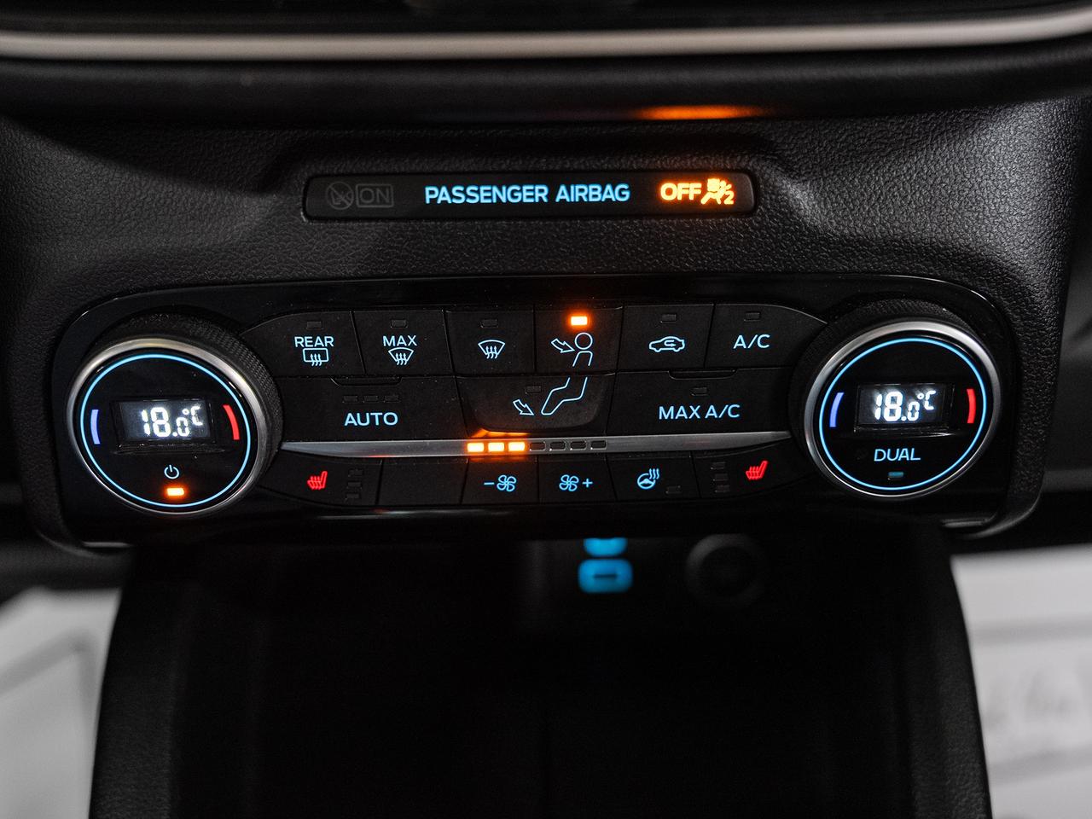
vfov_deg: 41.3
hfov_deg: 53.3
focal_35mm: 34
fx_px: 1087
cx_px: 546
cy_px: 410
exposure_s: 1/30
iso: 1250
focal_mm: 30.8
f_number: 3.5
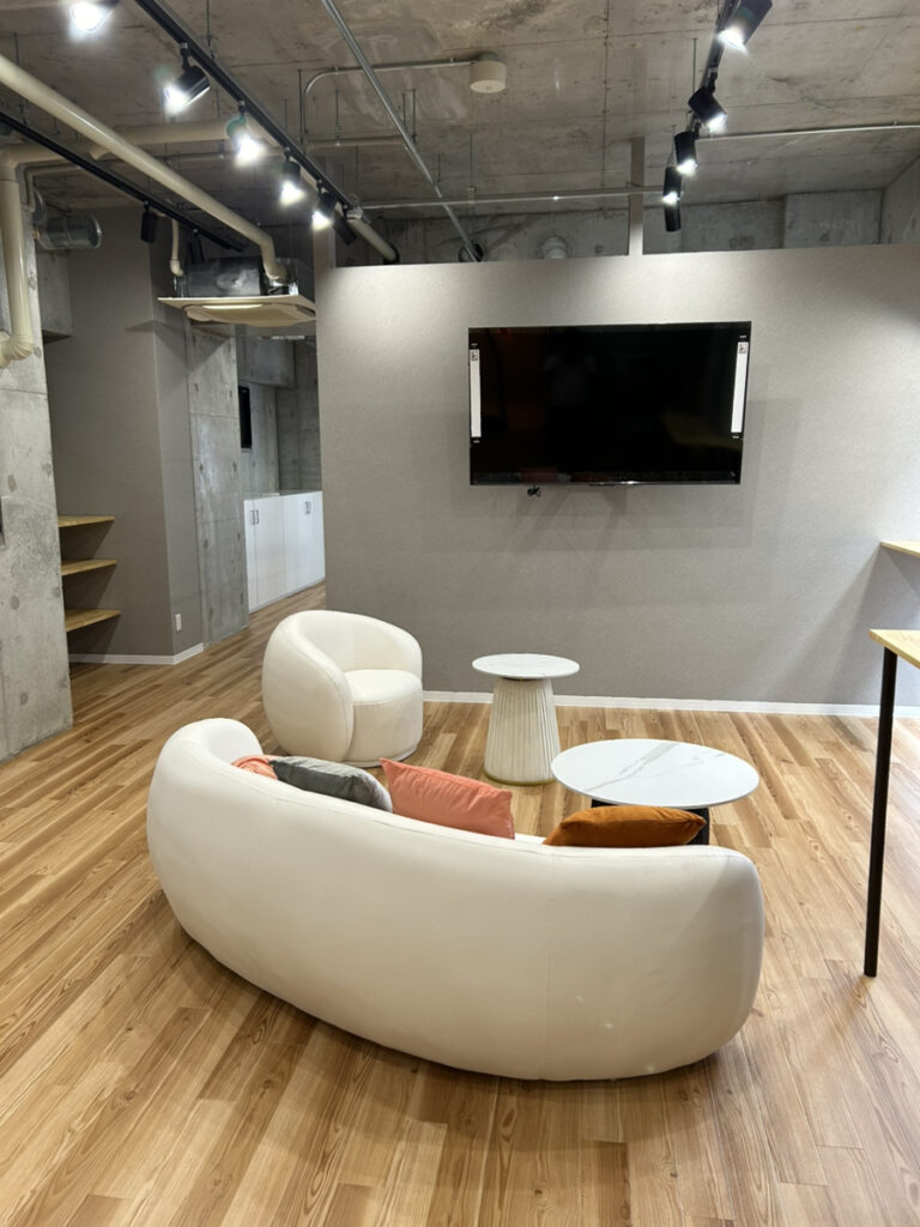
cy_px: 614
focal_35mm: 26
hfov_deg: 53.1
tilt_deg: -8.8
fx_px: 921
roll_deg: +1.4
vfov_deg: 67.3
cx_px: 460
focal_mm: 5.7
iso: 100
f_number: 1.5
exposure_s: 1/60
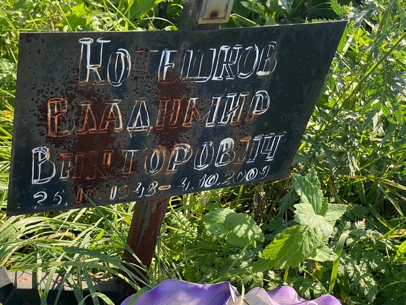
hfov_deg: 29.0
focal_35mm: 67
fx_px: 786
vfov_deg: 21.9
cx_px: 196
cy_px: 148
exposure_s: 1/345
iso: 20
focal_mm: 6
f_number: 2
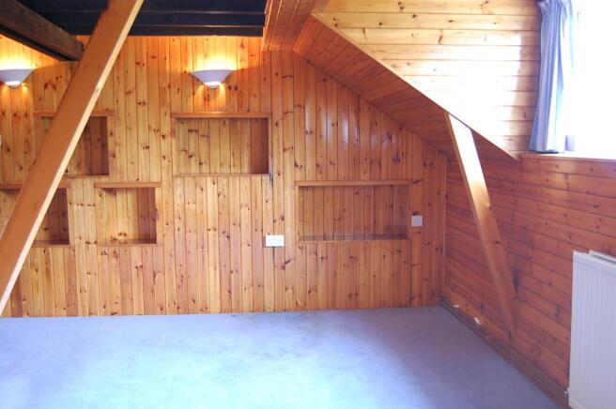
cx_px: 308
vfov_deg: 36.8
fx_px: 615
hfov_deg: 53.2
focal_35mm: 36
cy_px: 204
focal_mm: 24
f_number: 4
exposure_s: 1/15
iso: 800
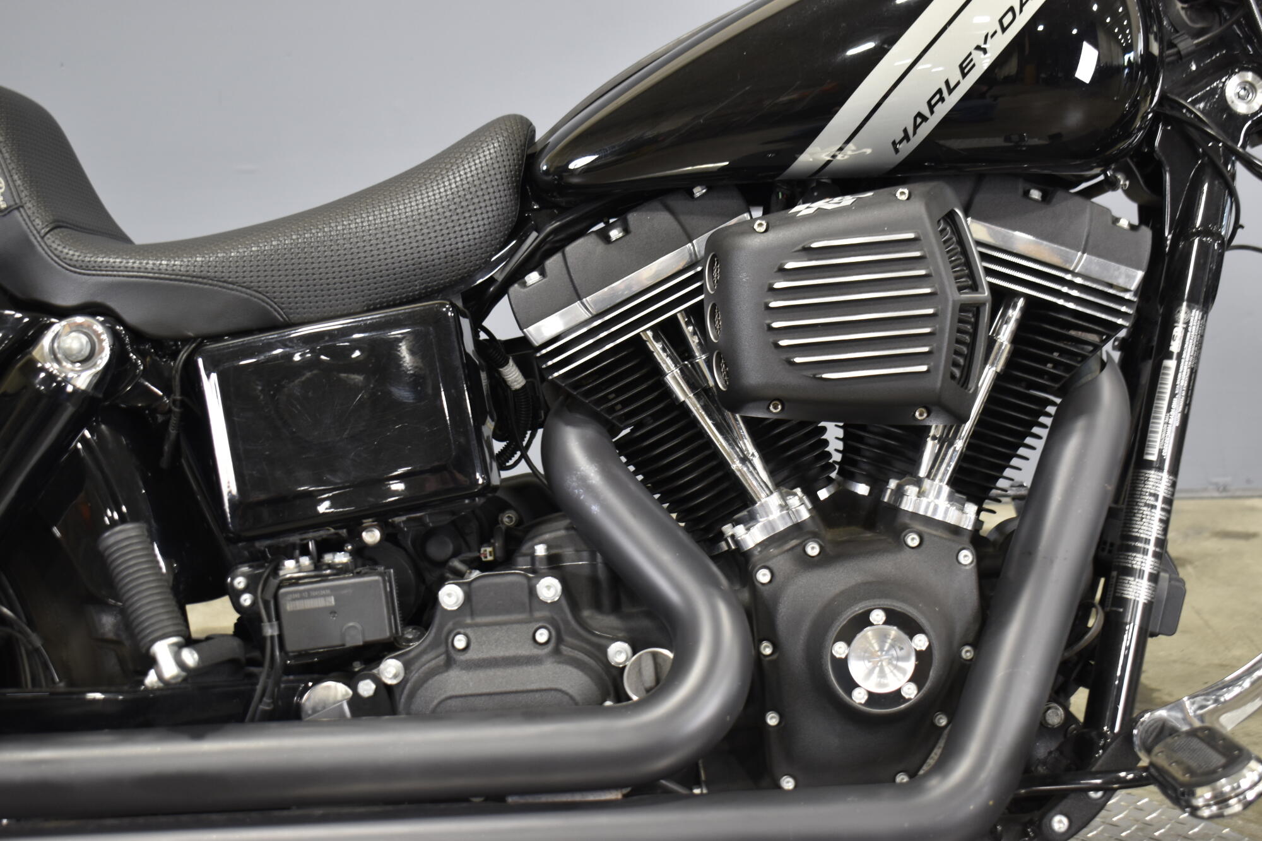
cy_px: 420
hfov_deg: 37.9
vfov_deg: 25.7
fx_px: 1840
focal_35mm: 52
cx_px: 631
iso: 400
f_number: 4.5
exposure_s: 1/8
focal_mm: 35
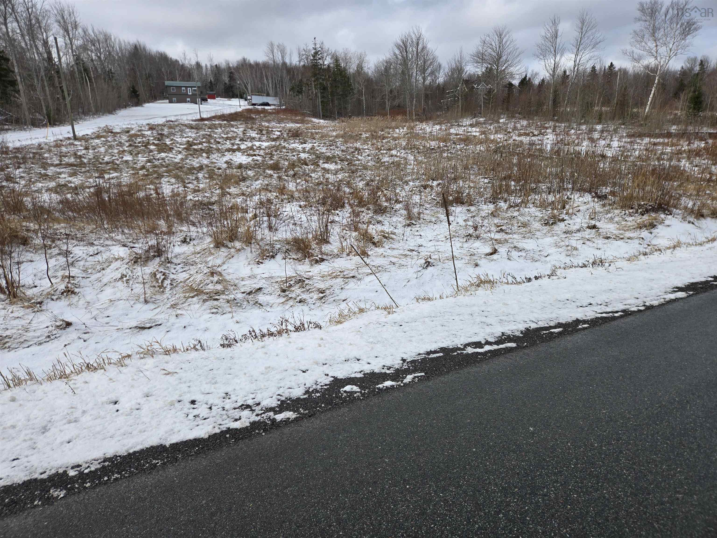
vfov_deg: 58.9
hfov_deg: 73.9
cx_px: 358
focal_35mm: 23
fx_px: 476
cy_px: 269
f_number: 1.8
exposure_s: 1/1354
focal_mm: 5.4
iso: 25
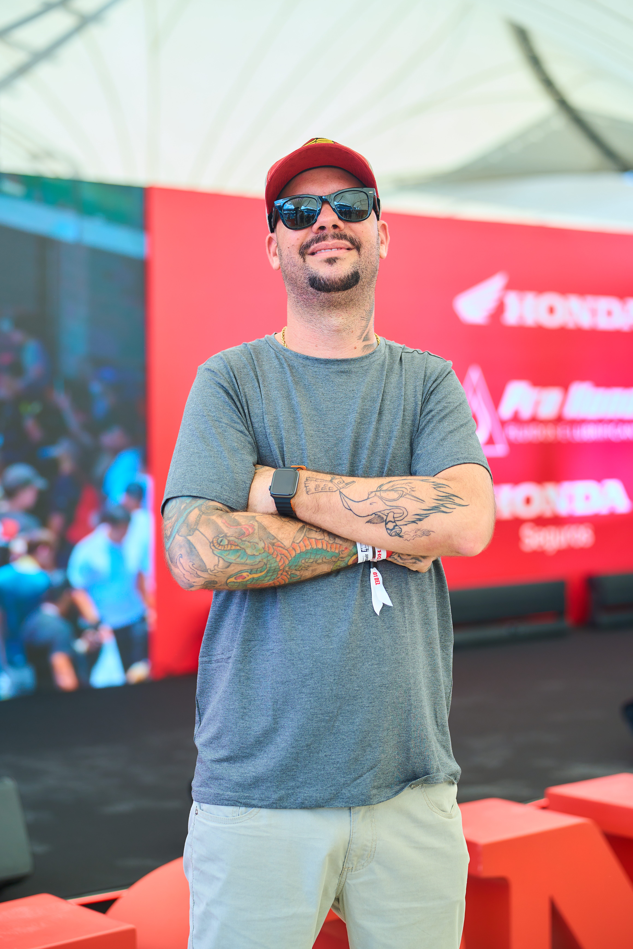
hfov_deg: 20.6
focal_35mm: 66
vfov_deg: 30.5
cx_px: 316
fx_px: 1741
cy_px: 474
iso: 160
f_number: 2.5
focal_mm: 66
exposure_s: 1/320
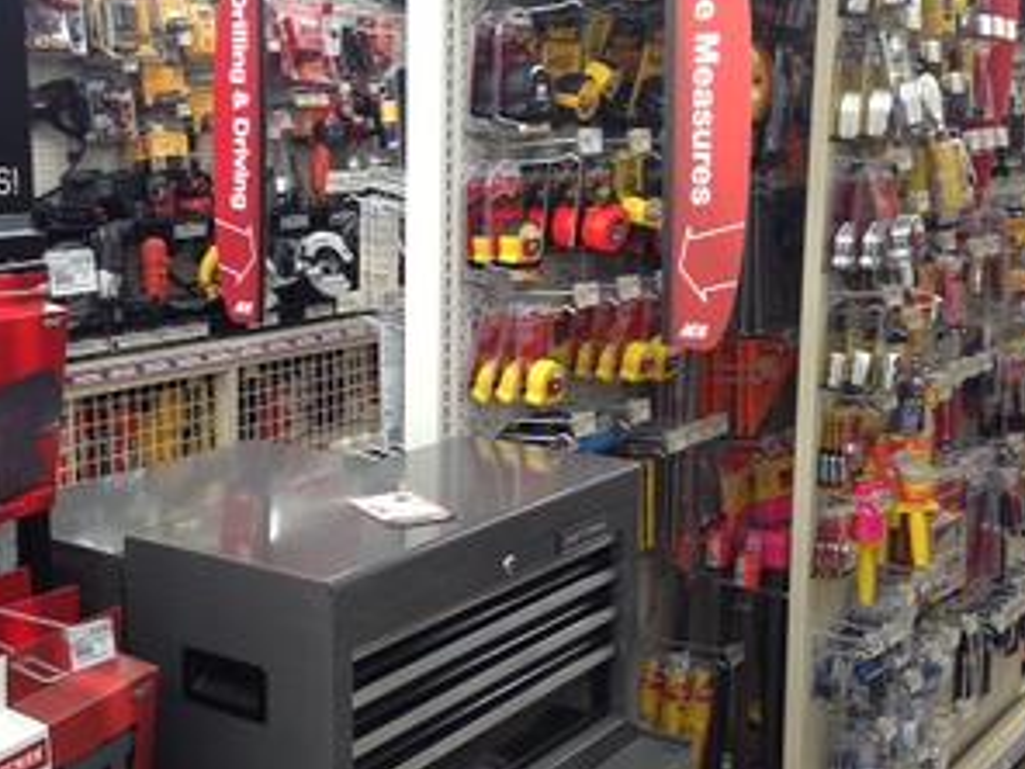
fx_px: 1540
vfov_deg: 28.0
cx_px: 390
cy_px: 326
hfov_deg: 36.6
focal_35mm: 52
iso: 80
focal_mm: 4.12
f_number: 2.4
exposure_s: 1/20
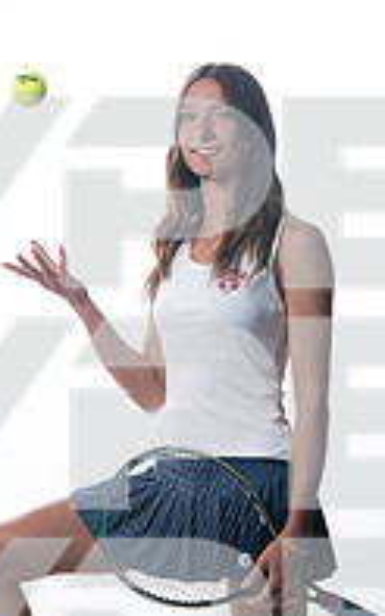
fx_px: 2738
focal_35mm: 163
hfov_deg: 8.0
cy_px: 416
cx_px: 34
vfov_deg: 12.8
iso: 200
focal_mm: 70
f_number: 5.6
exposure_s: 1/250
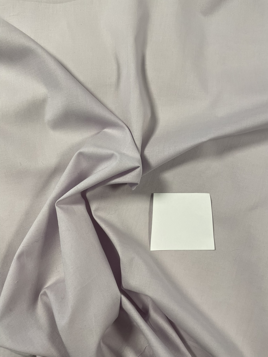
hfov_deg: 53.1
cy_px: 178
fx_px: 268
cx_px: 134
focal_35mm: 26
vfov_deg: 67.3
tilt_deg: -82.7
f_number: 1.6
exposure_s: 1/113
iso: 100
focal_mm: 4.2
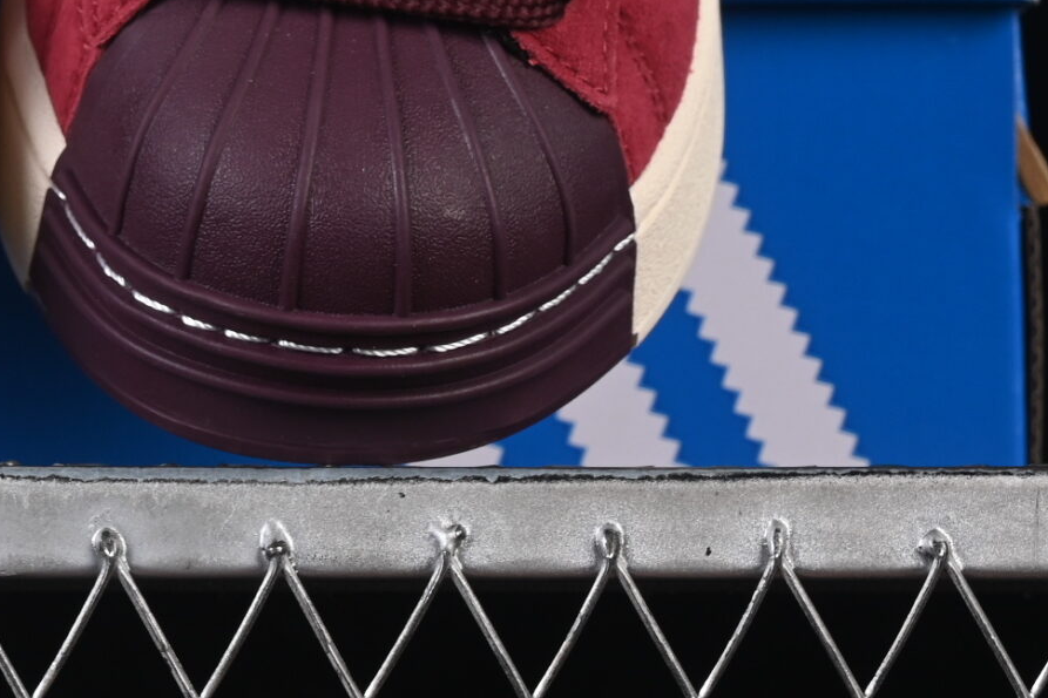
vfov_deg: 6.3
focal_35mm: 215
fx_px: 6257
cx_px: -12
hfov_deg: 9.5
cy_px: -159
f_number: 8
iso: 160
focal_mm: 50
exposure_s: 1/80
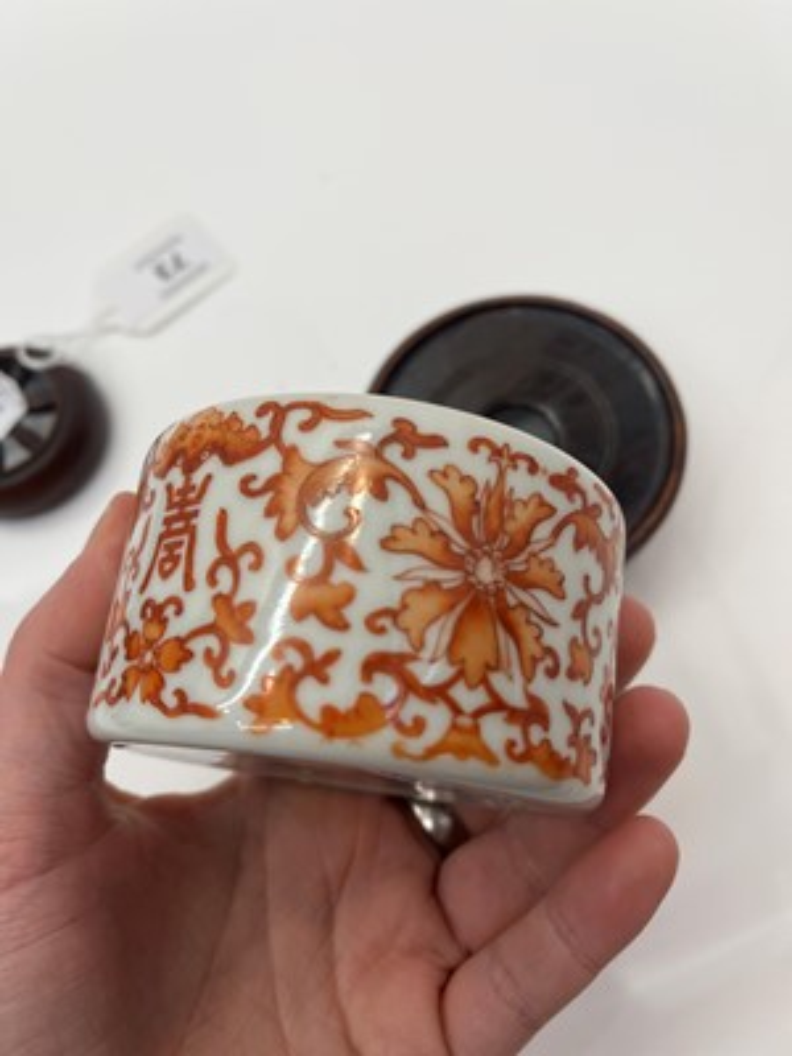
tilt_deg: -71.5
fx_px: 793
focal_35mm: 26
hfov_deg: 53.1
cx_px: 396
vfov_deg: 67.3
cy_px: 528
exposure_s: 1/120
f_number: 1.6
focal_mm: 5.1
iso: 32
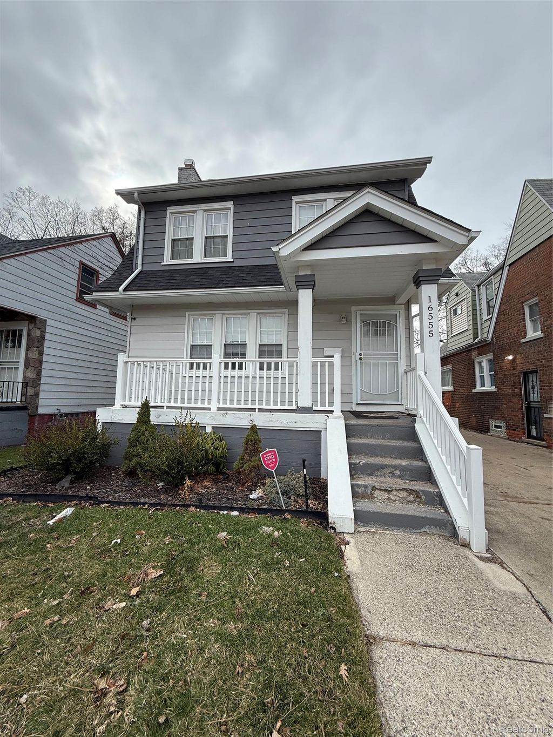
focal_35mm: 14
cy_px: 368
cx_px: 276
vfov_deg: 102.1
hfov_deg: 85.7
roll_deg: -1.8
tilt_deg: +7.7
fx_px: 298
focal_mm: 2.22
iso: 50
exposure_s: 1/760
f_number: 2.2
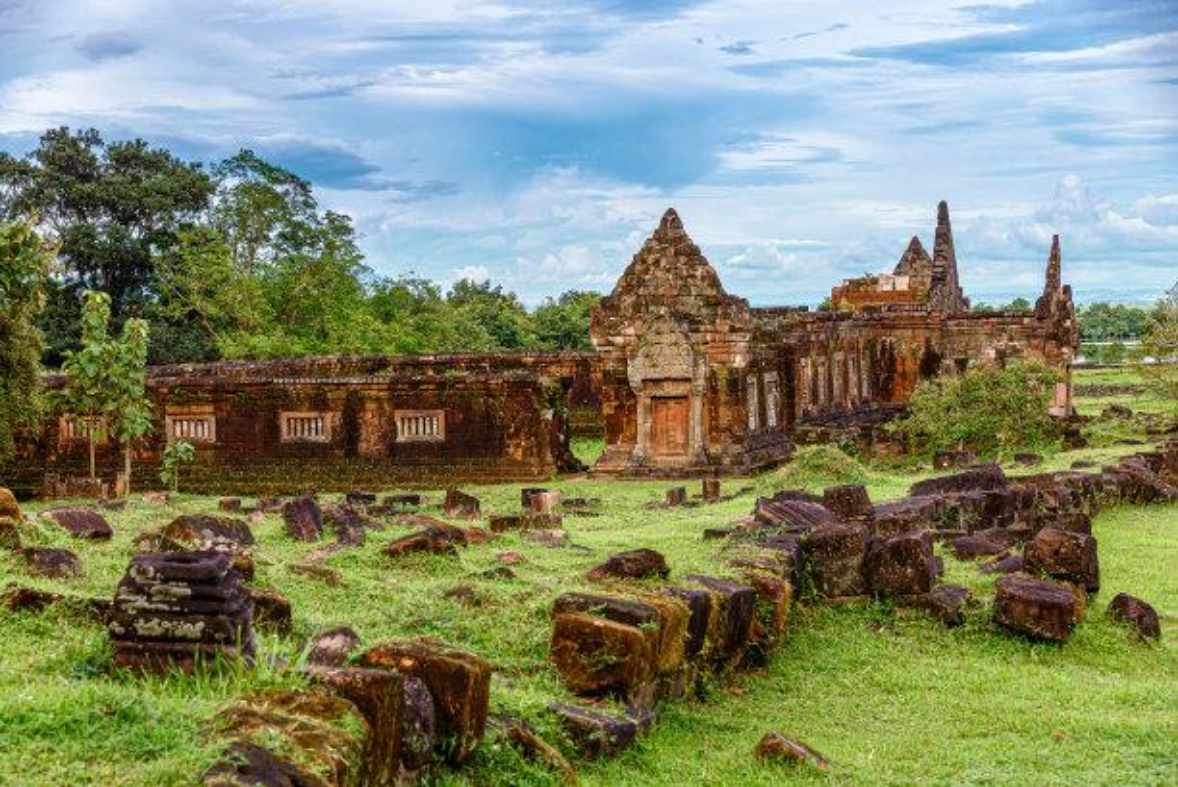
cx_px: 589
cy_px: 394
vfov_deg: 17.5
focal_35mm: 78
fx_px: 2554
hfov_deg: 26.0
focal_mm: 78
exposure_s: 1/125
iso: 100
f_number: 9
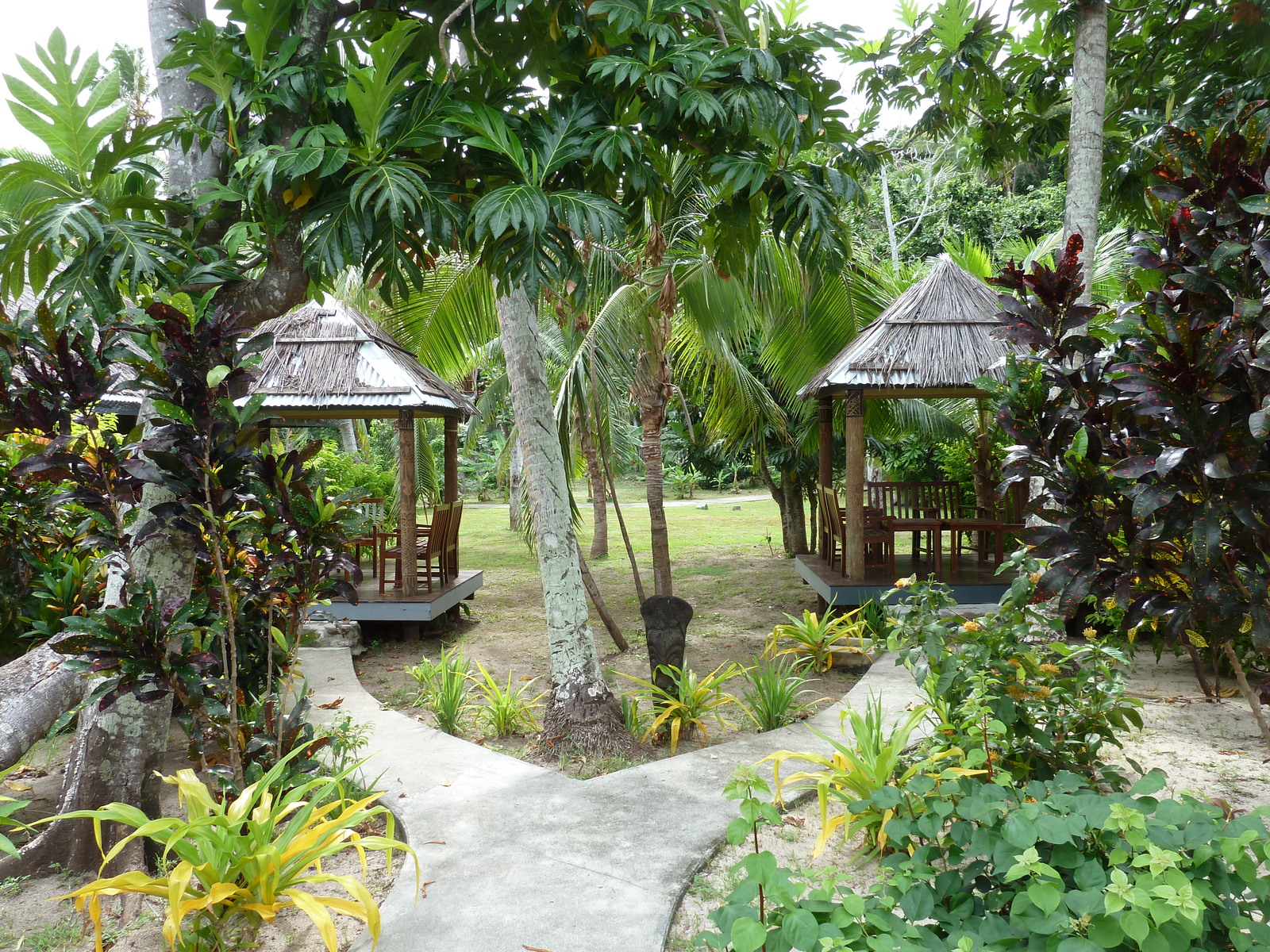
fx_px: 917
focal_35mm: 25
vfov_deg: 54.9
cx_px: 635
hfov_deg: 69.4
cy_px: 476
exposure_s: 1/100
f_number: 4
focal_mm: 4.1
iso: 80
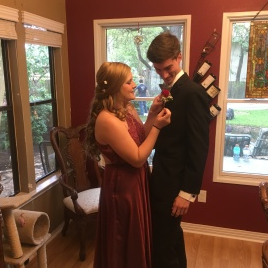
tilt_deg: -11.9
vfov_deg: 47.2
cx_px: 134
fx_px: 307
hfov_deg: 47.2
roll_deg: +1.4
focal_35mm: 35
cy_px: 145
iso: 160
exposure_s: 1/30
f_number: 2.2
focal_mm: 4.15
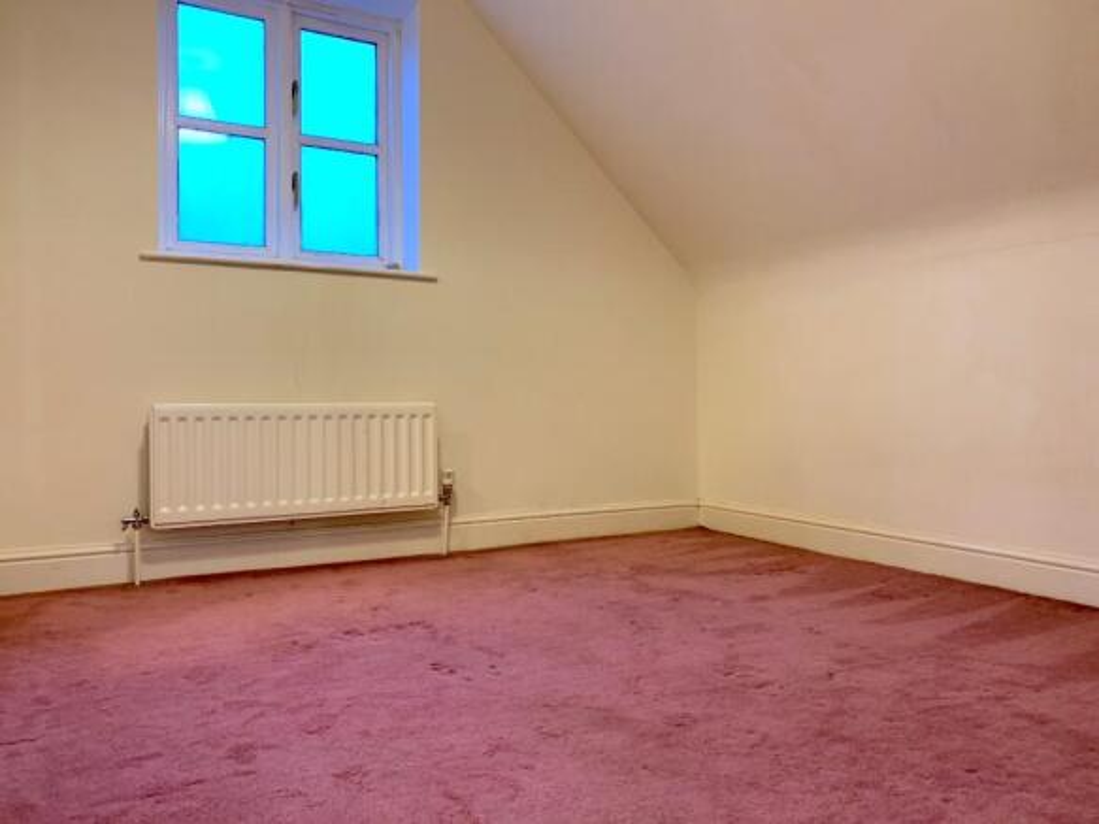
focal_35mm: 26
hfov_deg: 67.3
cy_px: 412
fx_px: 825
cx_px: 550
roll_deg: +1.0
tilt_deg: +0.2
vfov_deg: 53.0
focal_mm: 4.25
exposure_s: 1/50
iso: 160
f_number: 1.8
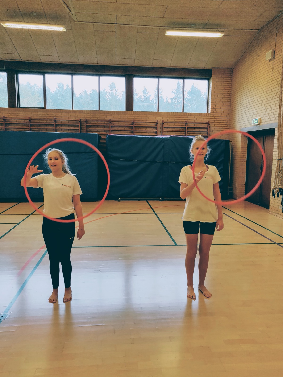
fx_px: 273
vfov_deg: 69.4
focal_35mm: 25
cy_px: 188
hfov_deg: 54.9
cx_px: 142
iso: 100
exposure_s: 1/147
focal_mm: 4.25
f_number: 1.7
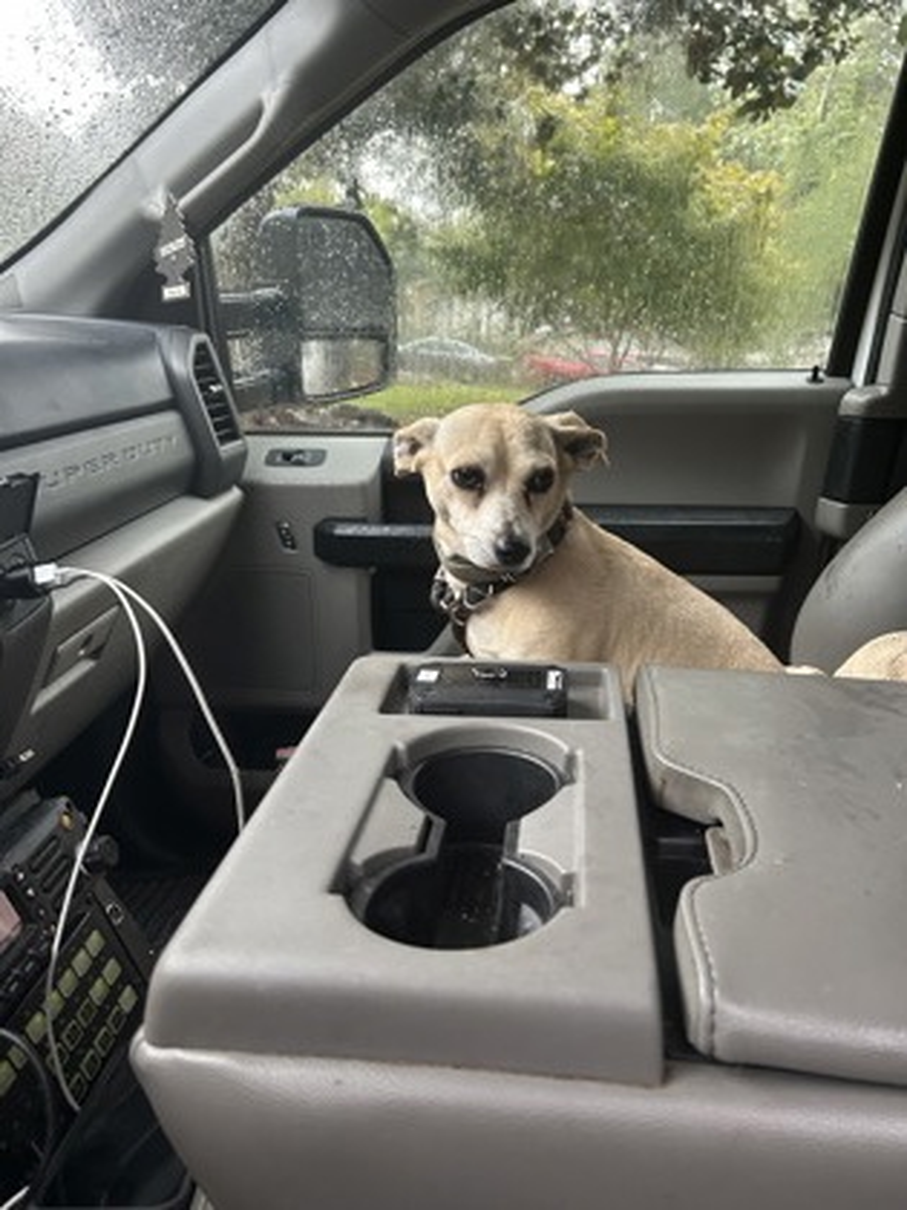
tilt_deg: -13.1
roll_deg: -3.6
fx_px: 908
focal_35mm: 26
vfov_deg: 67.3
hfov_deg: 53.1
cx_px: 454
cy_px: 605
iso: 250
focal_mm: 5.7
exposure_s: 1/60
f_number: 1.5
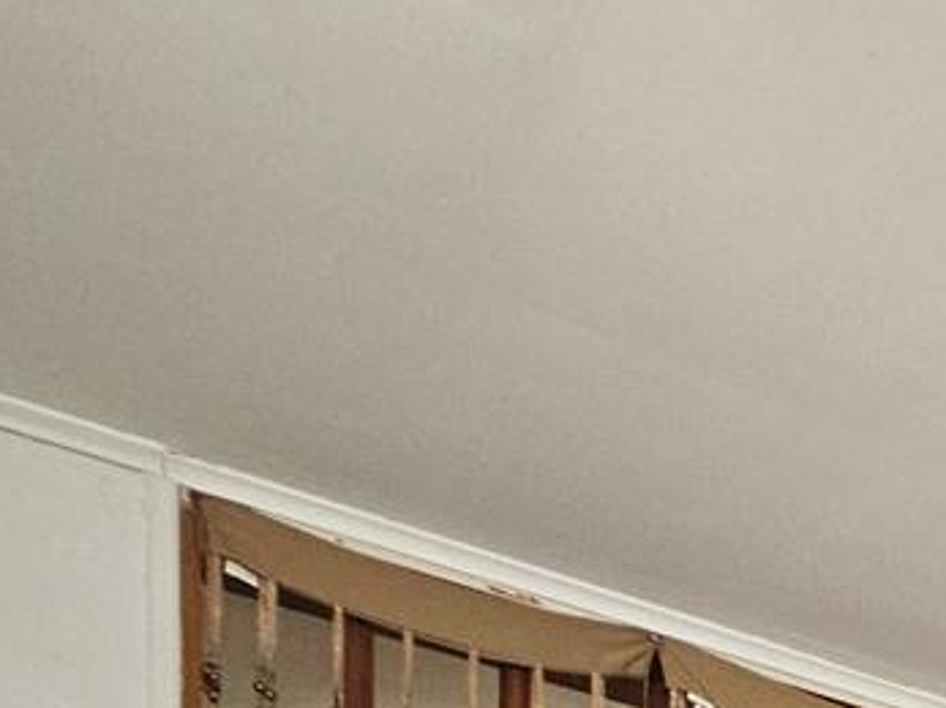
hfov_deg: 18.9
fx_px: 1639
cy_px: 1479
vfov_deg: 16.9
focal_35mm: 60
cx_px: 1908
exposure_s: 1/30
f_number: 2.2
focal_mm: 2.2
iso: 320
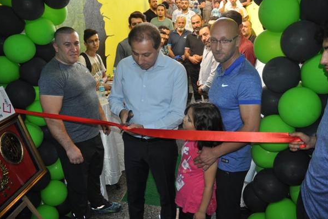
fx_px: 264
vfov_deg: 45.0
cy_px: 110
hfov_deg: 63.6
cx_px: 165
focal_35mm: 29
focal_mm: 18
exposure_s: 1/60
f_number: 3.5
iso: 800
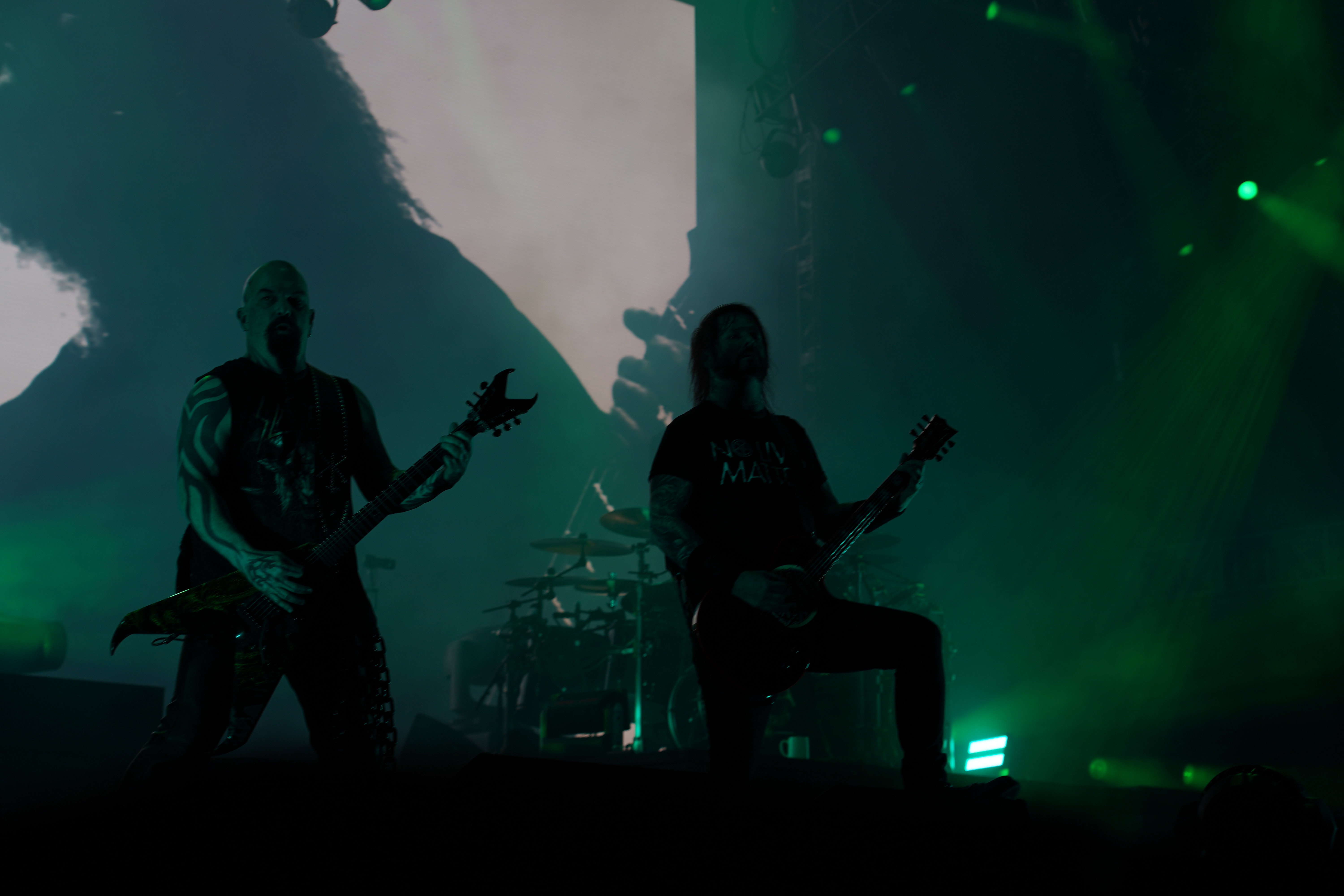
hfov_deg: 31.9
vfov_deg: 21.6
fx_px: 2352
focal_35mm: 63
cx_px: 672
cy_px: 448
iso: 100
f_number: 4.5
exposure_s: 1/160
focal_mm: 63
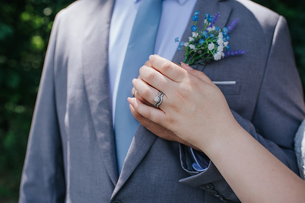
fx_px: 297
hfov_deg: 54.4
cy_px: 102
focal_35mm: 35
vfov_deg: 37.9
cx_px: 152
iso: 100
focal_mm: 35
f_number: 2.8
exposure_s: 1/500
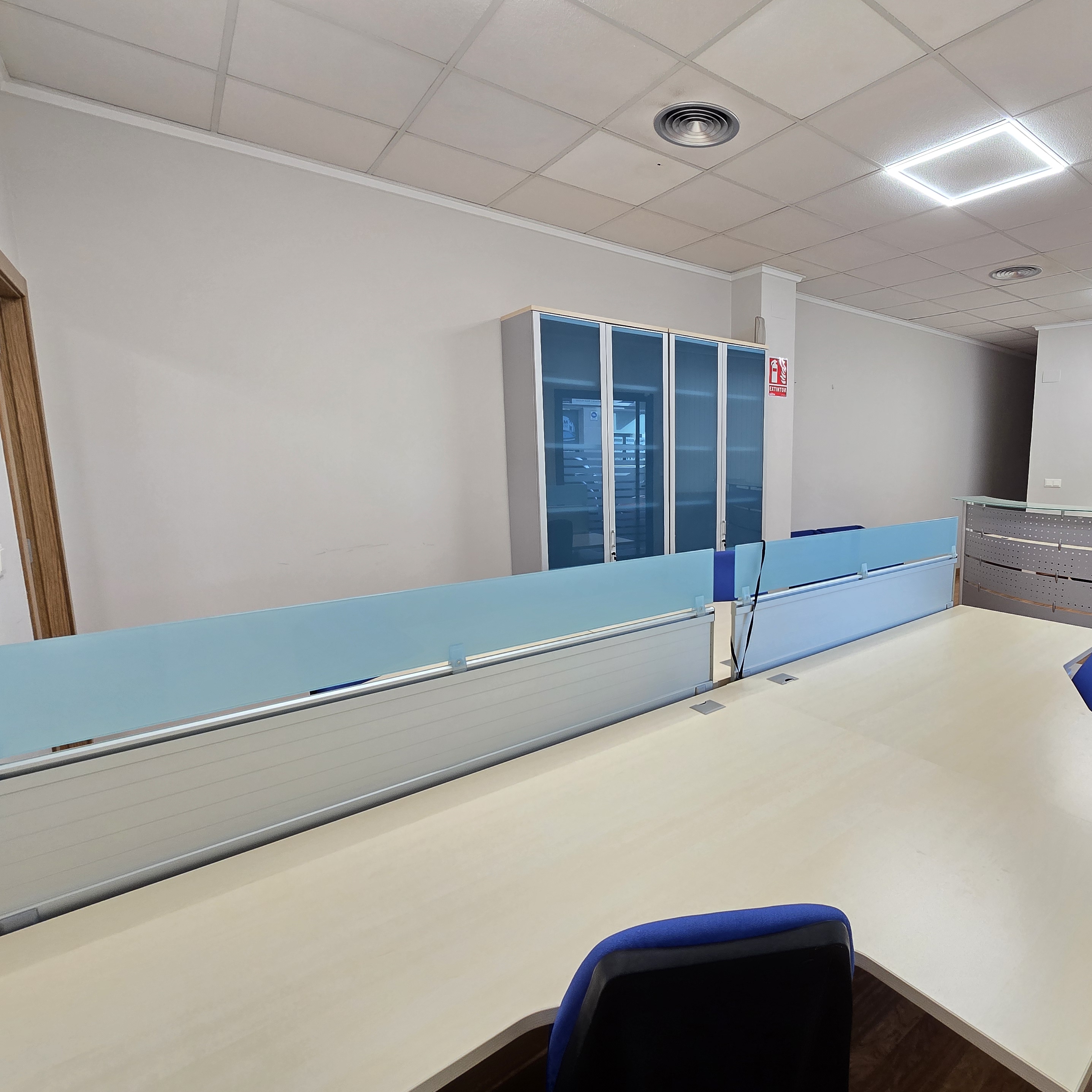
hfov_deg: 84.3
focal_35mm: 16
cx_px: 730
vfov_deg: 87.4
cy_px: 548
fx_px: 571
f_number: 2.2
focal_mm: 2.2
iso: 160
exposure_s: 1/50
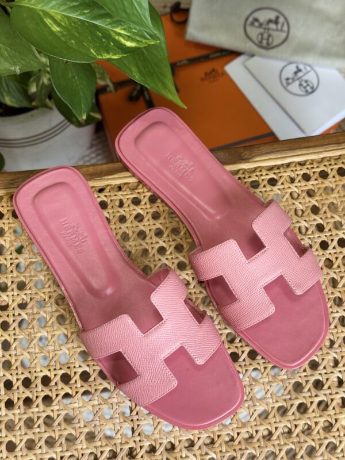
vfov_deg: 39.7
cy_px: 230
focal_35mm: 48
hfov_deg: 30.3
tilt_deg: -74.6
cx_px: 172
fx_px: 638
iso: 80
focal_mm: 6.76
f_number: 1.78
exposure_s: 1/121
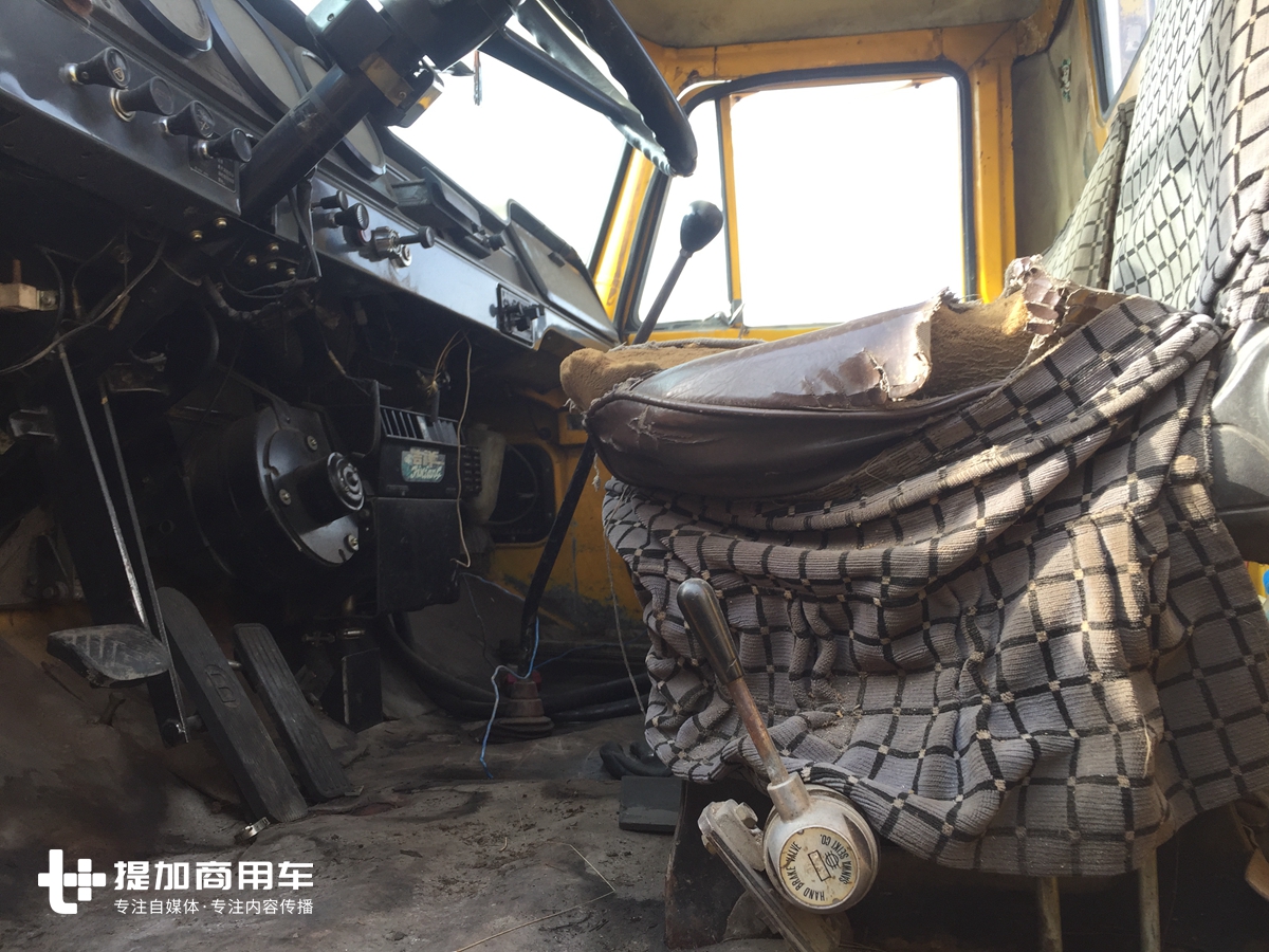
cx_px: 634
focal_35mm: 29
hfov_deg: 61.7
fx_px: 1063
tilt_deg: +3.5
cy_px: 476
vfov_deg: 48.2
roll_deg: +1.8
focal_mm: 4.15
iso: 32
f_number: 2.2
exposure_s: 1/100
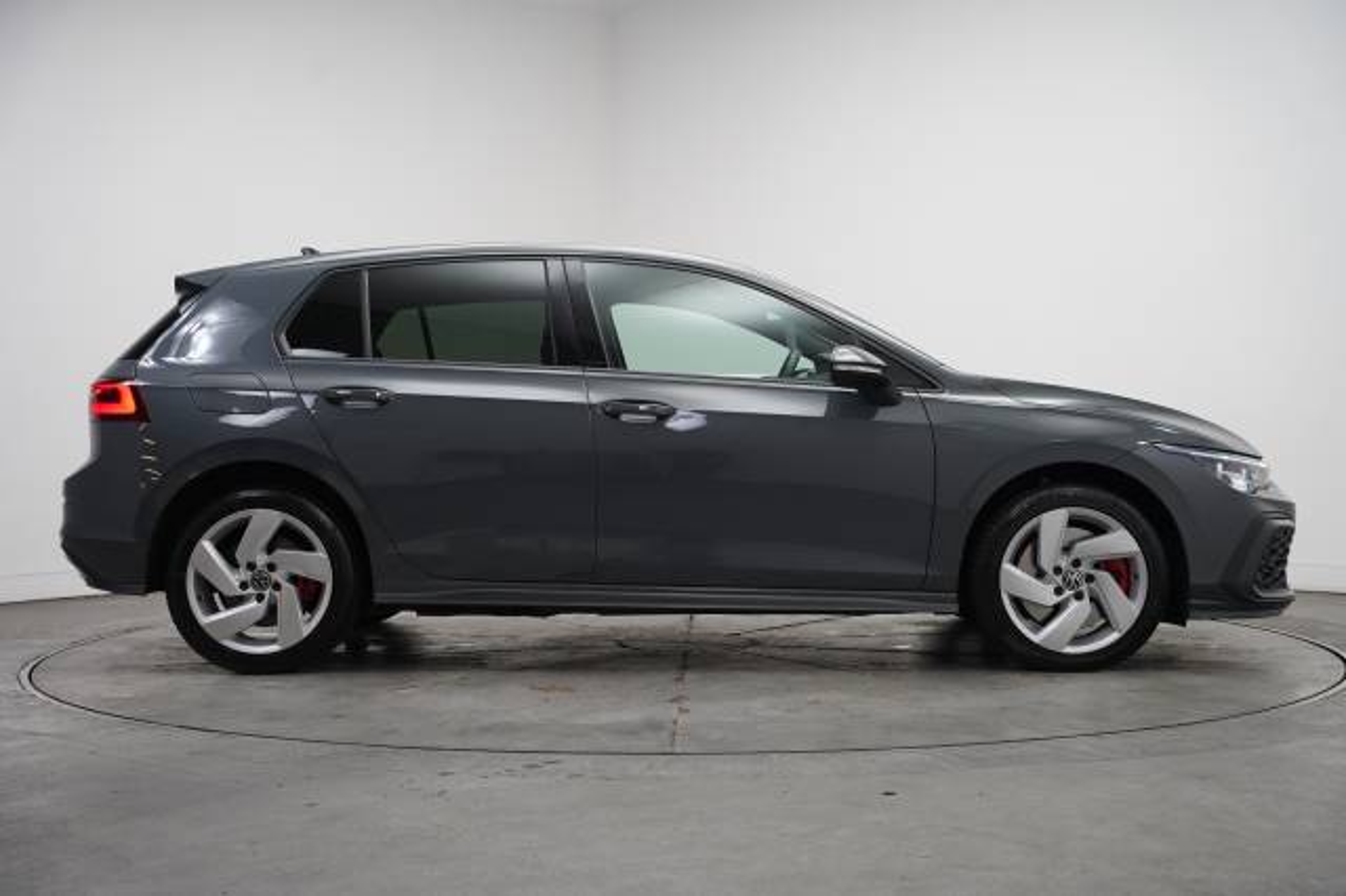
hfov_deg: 43.0
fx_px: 1708
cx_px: 673
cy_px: 448
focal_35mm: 46
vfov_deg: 29.4
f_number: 4
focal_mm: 45.7
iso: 1600
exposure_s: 1/160
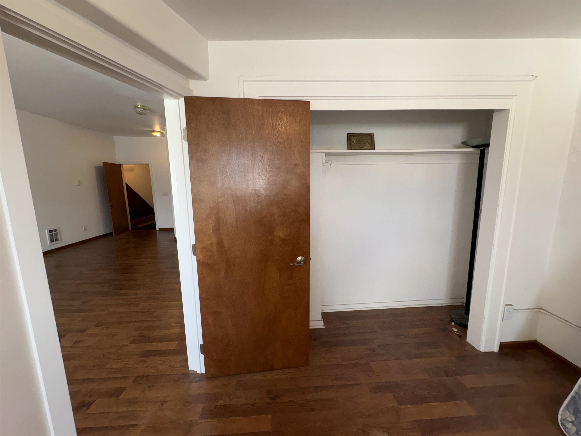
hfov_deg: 102.1
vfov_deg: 85.7
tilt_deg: -8.8
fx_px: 235
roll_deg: +0.8
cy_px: 218
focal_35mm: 14
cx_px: 290
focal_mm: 2.22
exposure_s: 1/60
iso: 64
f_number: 2.2
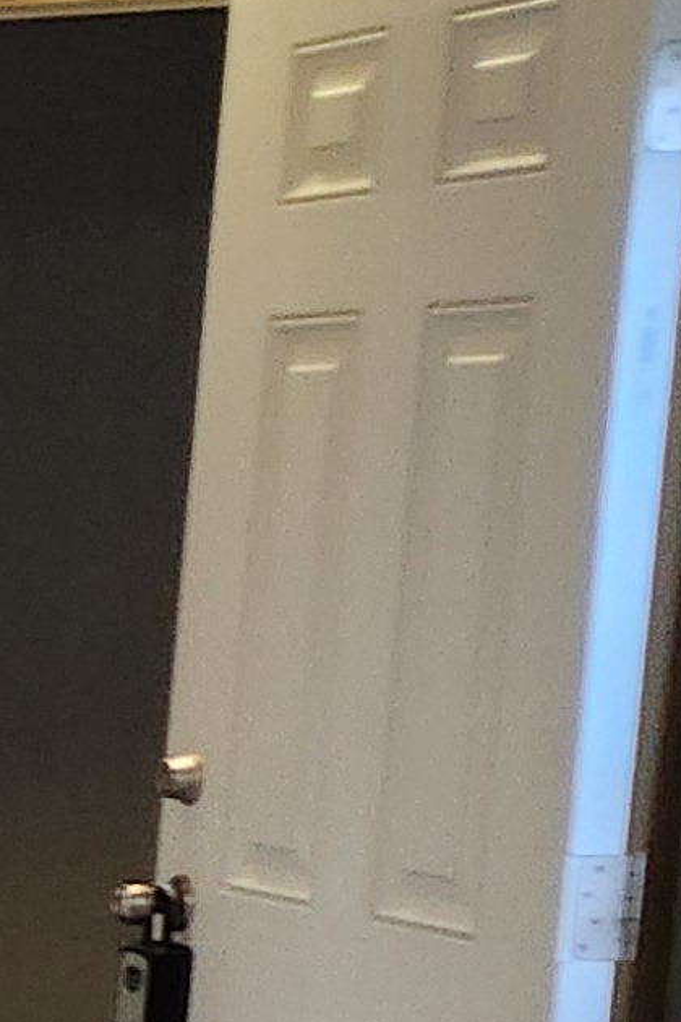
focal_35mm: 152
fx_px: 4313
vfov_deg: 13.3
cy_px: 1037
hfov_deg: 6.3
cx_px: -2478
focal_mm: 5.4
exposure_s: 1/120
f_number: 1.8
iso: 320
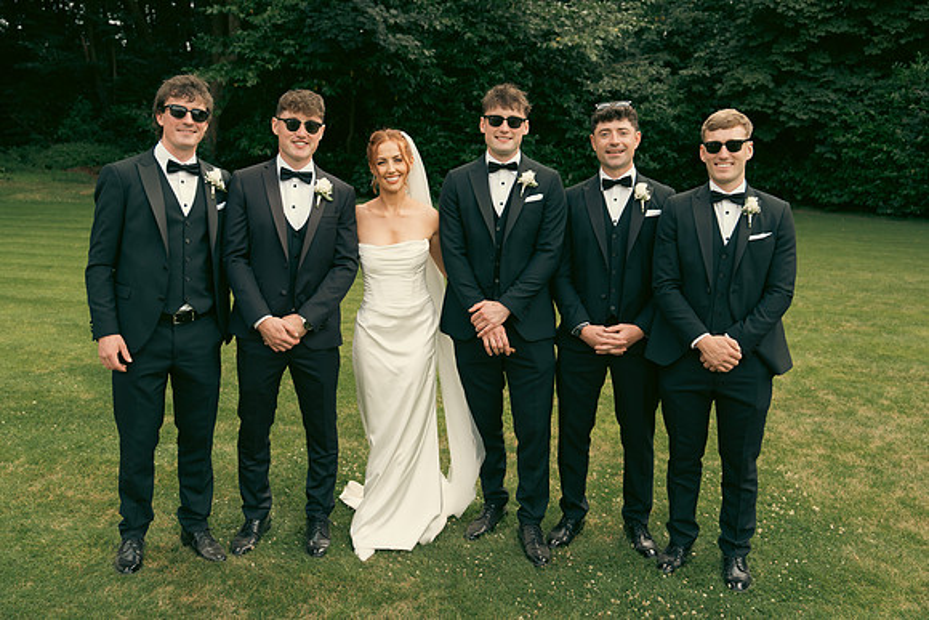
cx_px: 464
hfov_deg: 55.8
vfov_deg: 38.9
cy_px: 310
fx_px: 878
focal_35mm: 34
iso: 125
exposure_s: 1/320
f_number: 3.5
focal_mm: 34
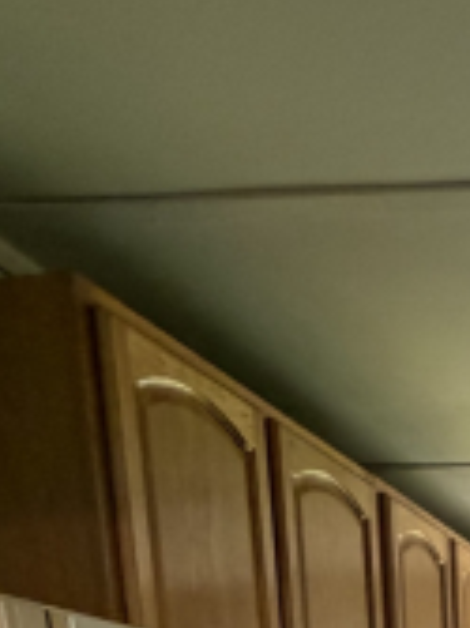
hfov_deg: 21.7
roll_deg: +1.8
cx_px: 711
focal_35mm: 56
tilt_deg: -11.6
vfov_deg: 23.8
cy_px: 1028
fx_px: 1015
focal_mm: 2.22
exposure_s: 1/120
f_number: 2.2
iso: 320
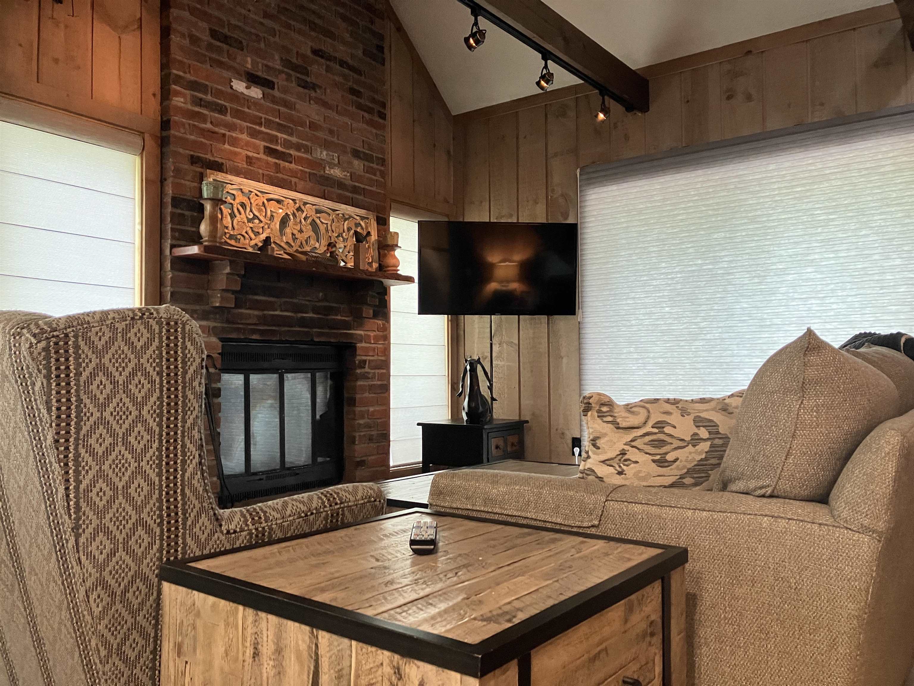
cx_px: 457
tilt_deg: +2.7
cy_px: 343
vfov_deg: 49.7
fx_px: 739
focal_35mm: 28
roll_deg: +0.4
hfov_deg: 63.4
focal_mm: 3.99
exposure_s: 1/60
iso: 320
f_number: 1.8
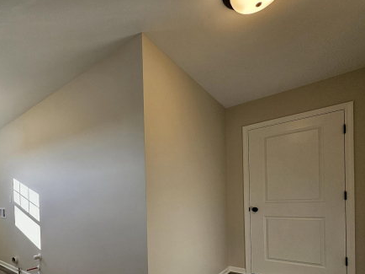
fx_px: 211
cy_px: 209
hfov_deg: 77.0
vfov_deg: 61.8
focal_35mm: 20
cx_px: 101
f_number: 2.2
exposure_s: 1/120
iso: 40
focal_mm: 1.74
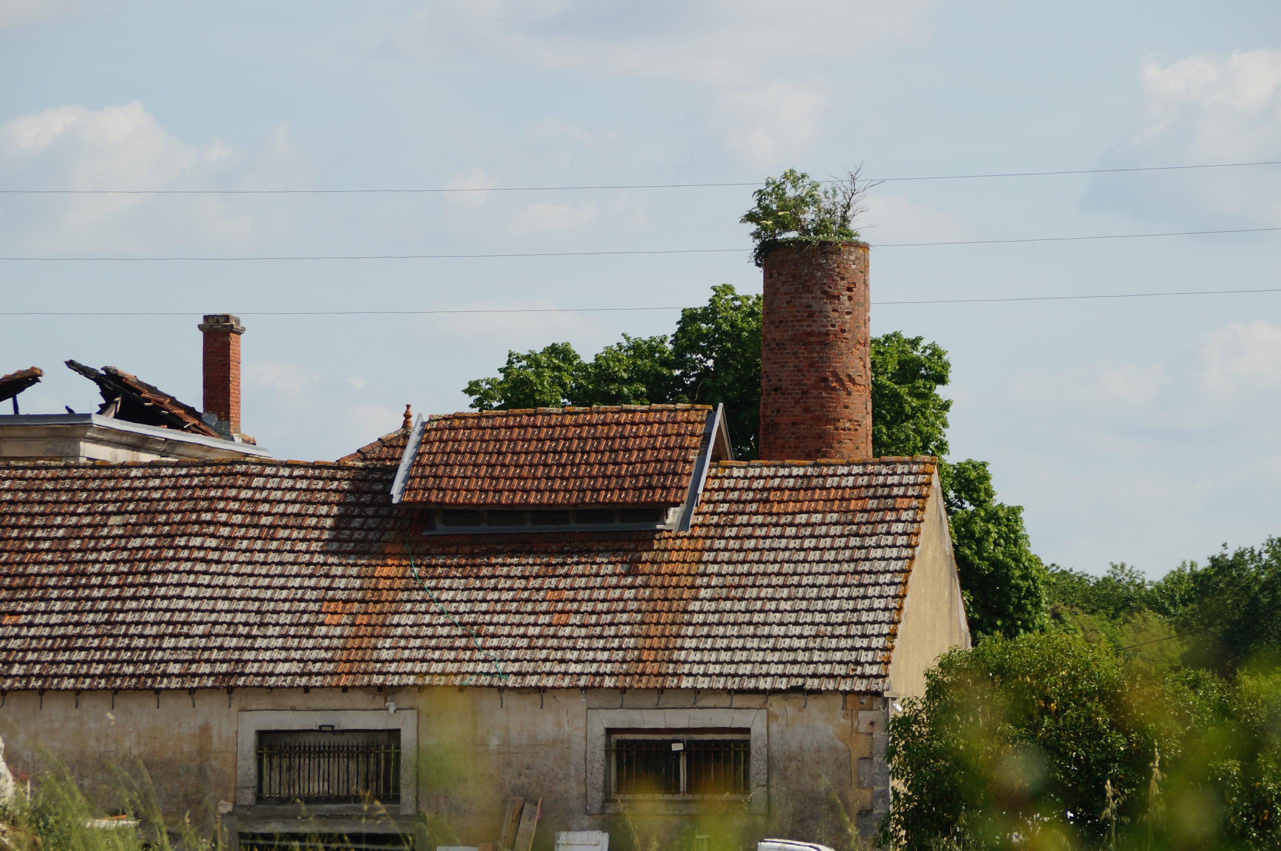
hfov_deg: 6.9
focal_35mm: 300
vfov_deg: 4.6
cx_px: 640
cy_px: 426
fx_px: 10663
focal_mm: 200
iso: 100
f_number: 8
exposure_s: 1/400
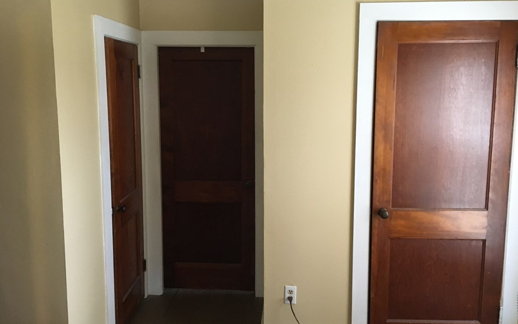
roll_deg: -0.5
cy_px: 142
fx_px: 438
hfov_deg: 61.2
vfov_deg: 40.6
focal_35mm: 31
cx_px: 259
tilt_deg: -6.2
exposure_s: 1/30
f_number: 2.2
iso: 200
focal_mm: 4.15
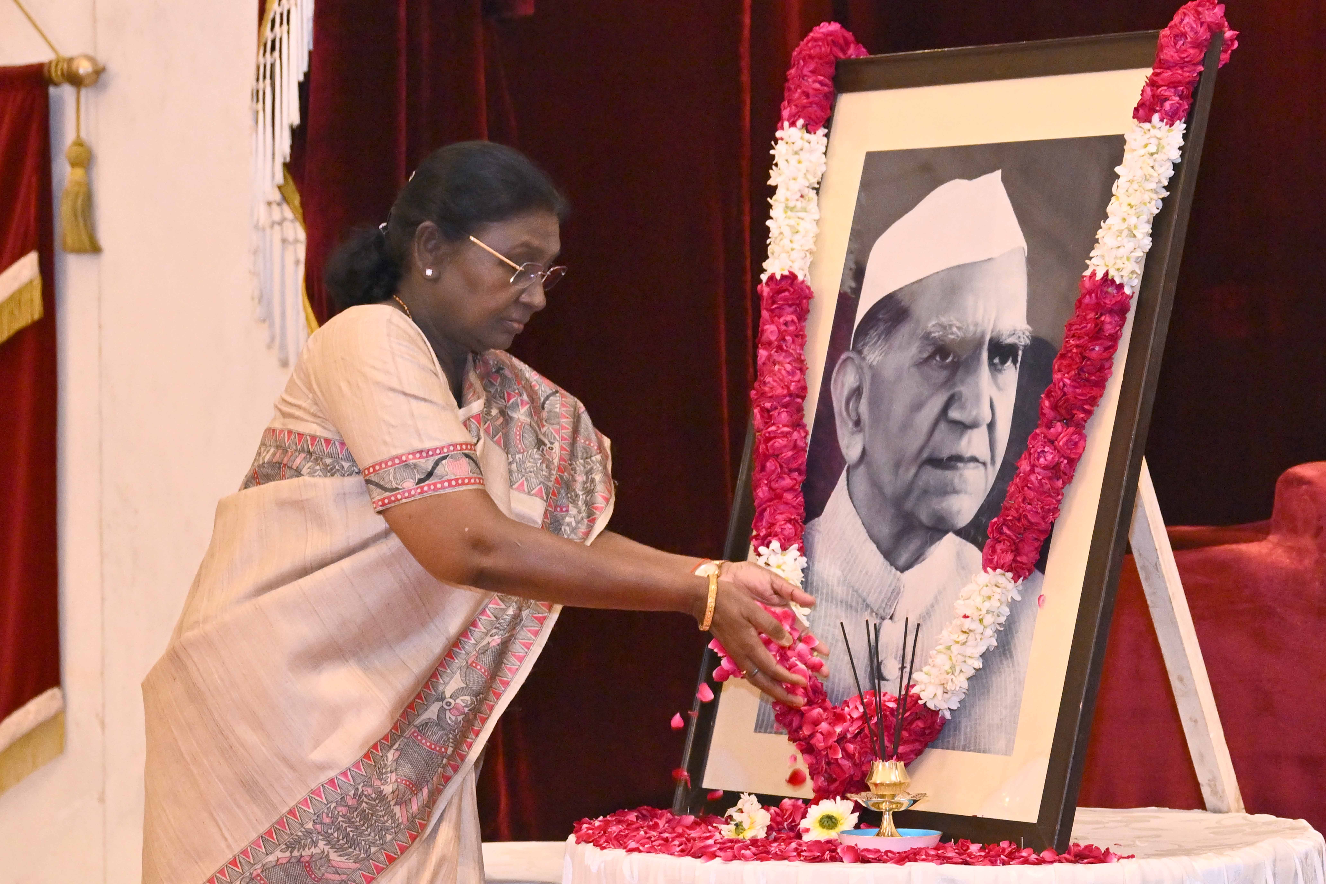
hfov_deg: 40.3
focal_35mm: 49
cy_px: 442
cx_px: 663
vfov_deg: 27.5
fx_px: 1805
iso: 2500
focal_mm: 49
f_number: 4
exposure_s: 1/160
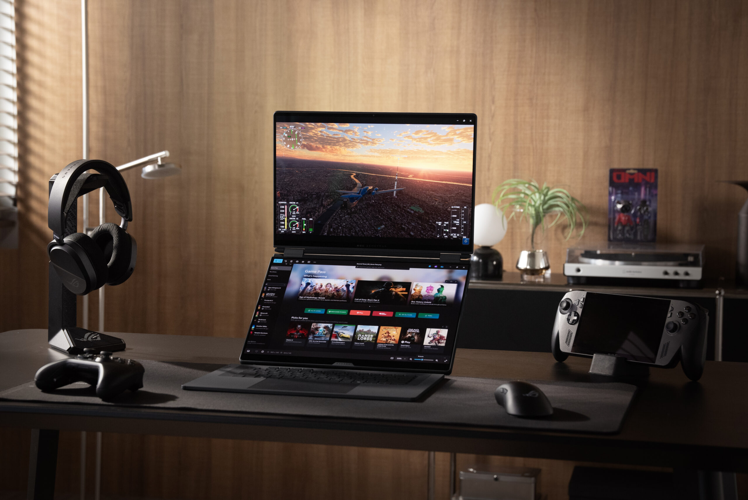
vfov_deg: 16.7
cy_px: 250
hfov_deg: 24.8
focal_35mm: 82
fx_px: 1704
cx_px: 374
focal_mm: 82
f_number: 6.3
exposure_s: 1/160
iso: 2000
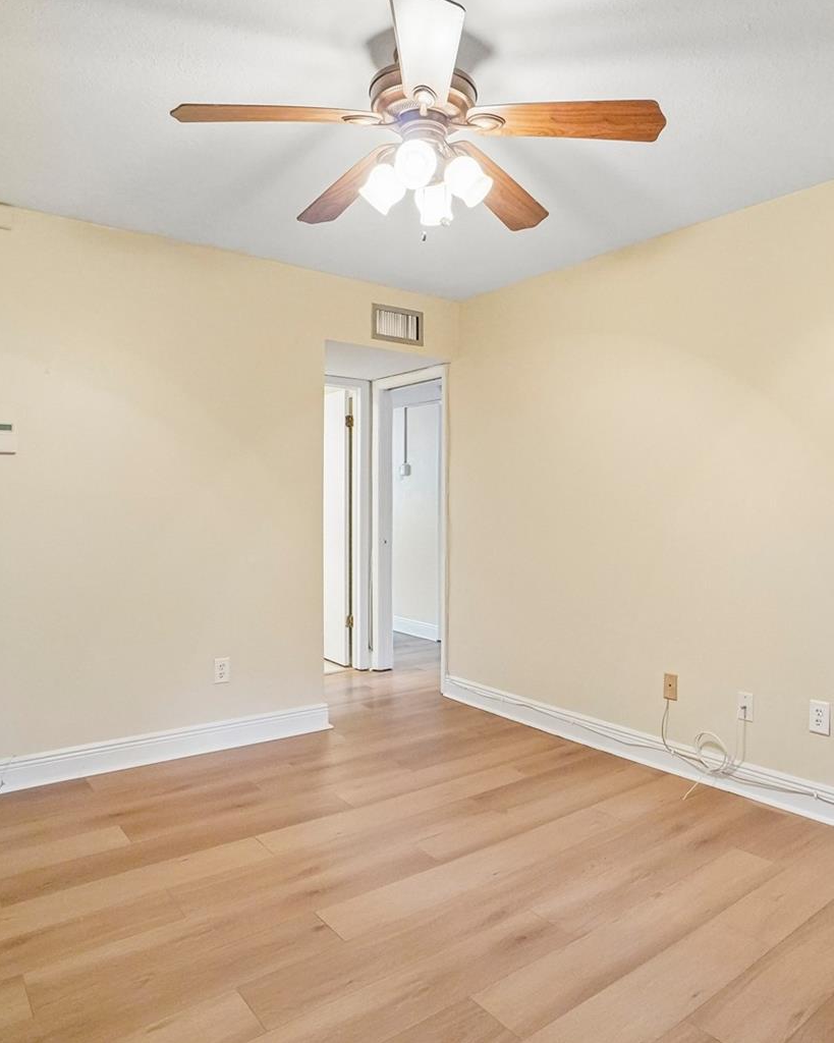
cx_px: 484
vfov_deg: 75.0
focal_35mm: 22
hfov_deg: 62.8
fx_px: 679
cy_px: 504
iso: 3200
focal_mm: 10
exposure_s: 1/30
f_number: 8
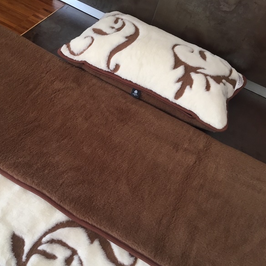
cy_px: 135
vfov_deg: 47.2
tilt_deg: -52.7
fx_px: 304
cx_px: 109
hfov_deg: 47.0
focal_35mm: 35
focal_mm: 4.15
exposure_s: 1/33
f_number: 2.2
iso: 32
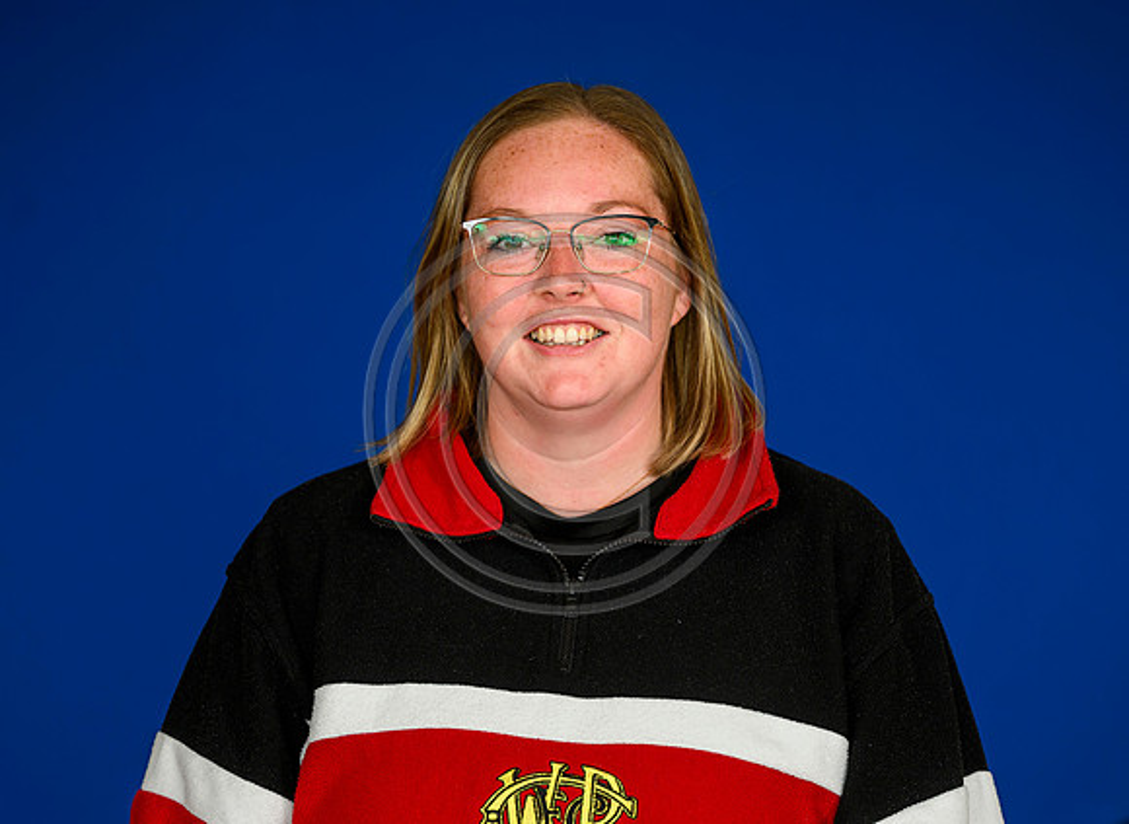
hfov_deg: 12.4
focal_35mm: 161
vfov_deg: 9.1
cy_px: 499
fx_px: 5189
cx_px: 579
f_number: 2.8
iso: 640
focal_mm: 125
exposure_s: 1/160
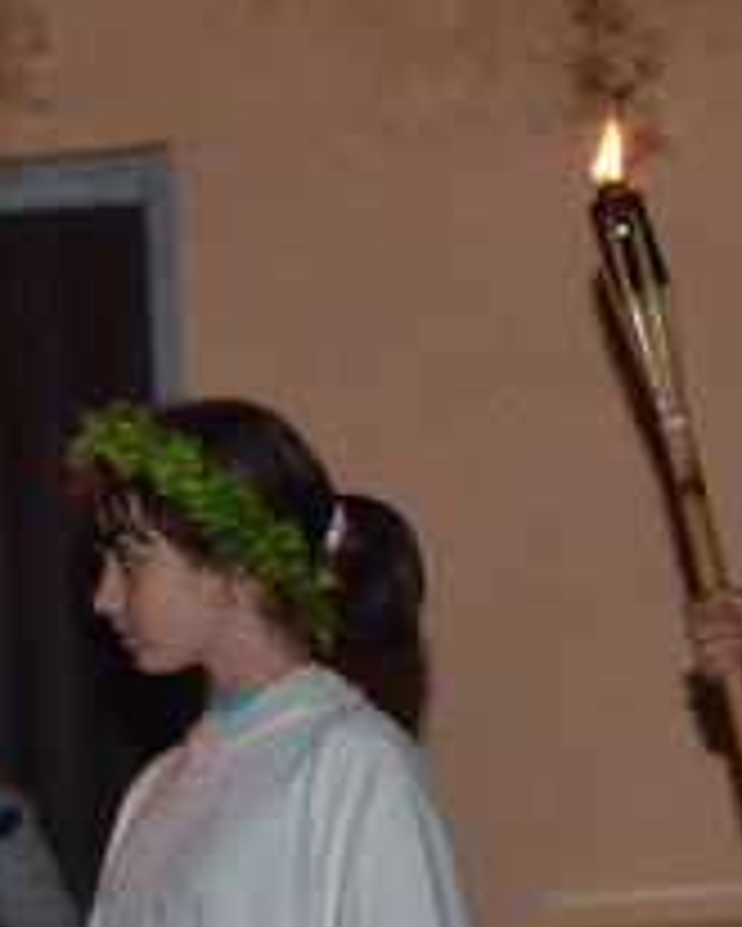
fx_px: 9299
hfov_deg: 4.5
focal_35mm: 339
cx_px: 1475
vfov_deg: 5.7
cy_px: 1012
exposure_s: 1/60
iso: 1600
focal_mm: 70
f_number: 4.5
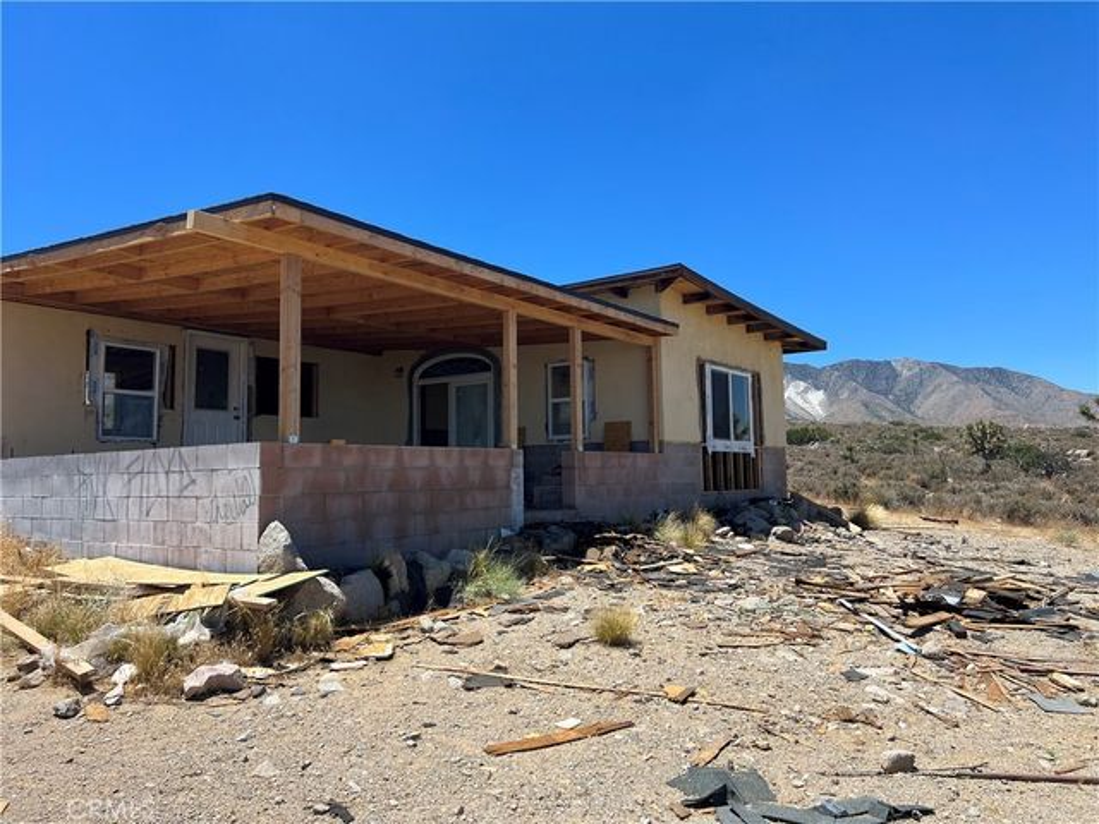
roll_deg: +0.8
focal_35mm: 26
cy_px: 412
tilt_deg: +5.5
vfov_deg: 53.1
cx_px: 550
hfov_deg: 67.3
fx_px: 825
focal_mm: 5.7
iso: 50
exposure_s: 1/3968
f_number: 1.5
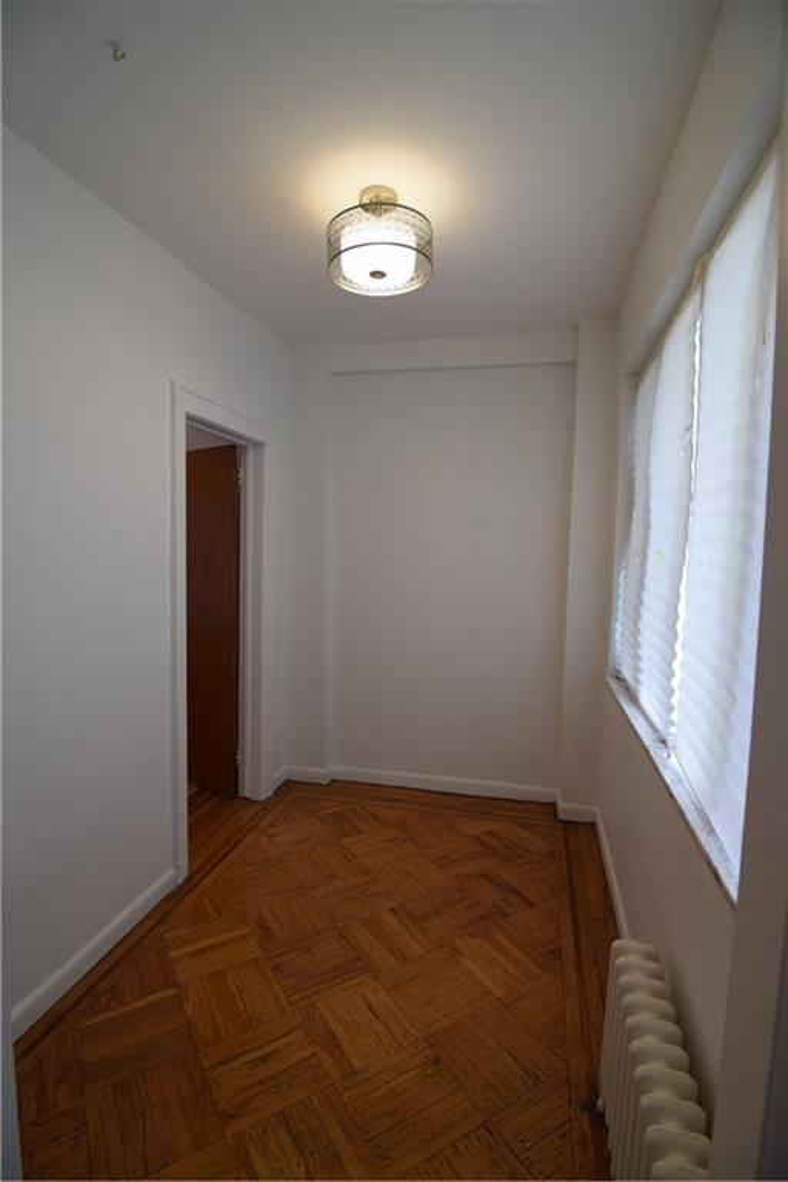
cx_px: 394
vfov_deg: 95.0
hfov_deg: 72.1
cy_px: 591
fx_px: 542
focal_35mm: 16
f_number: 4.5
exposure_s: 1/80
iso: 400
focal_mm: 11
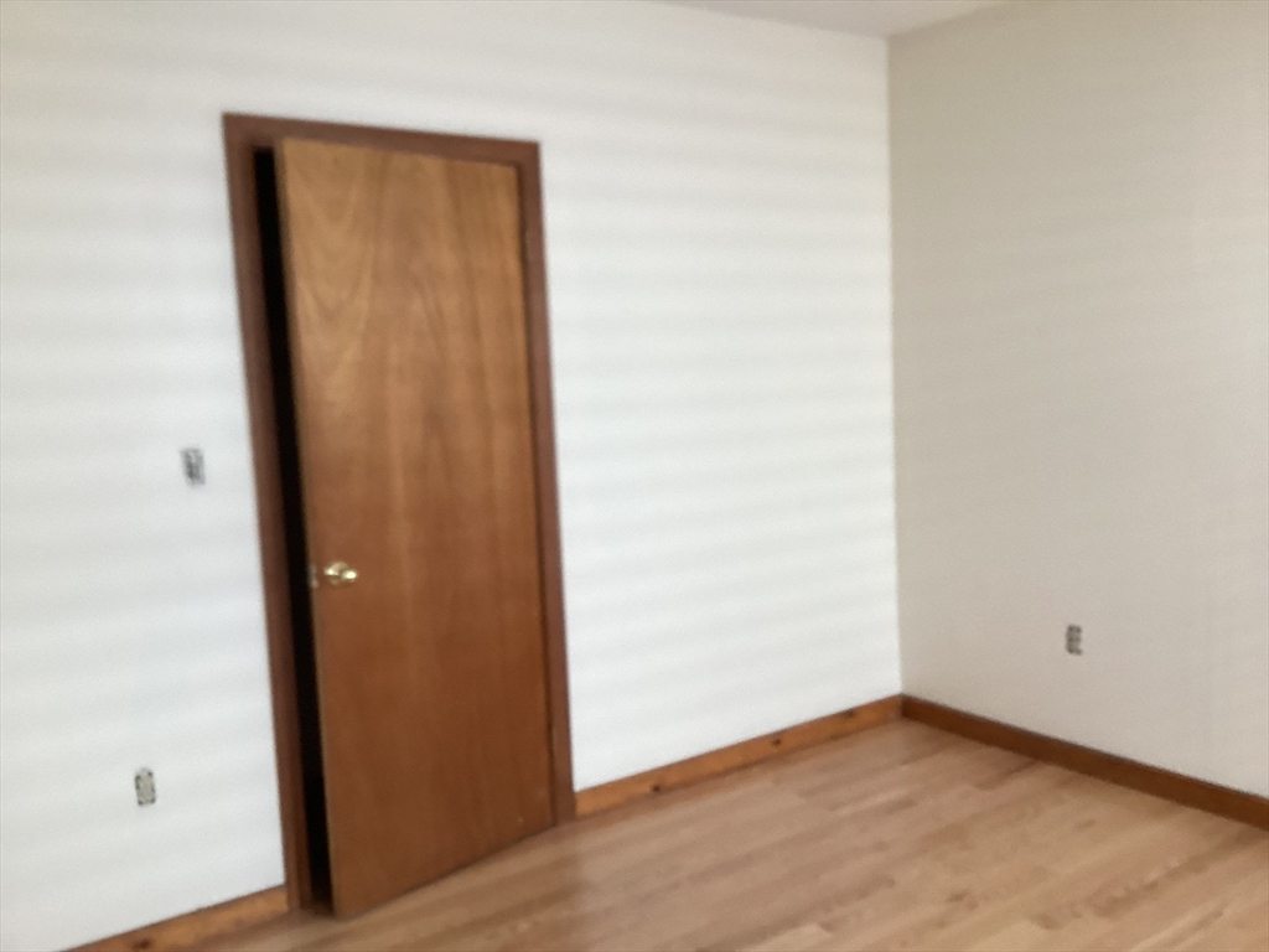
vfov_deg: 45.4
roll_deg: +2.5
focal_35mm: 31
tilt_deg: -10.8
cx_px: 634
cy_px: 476
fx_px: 1136
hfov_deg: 58.4
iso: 160
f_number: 2.4
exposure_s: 1/60
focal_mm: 3.3
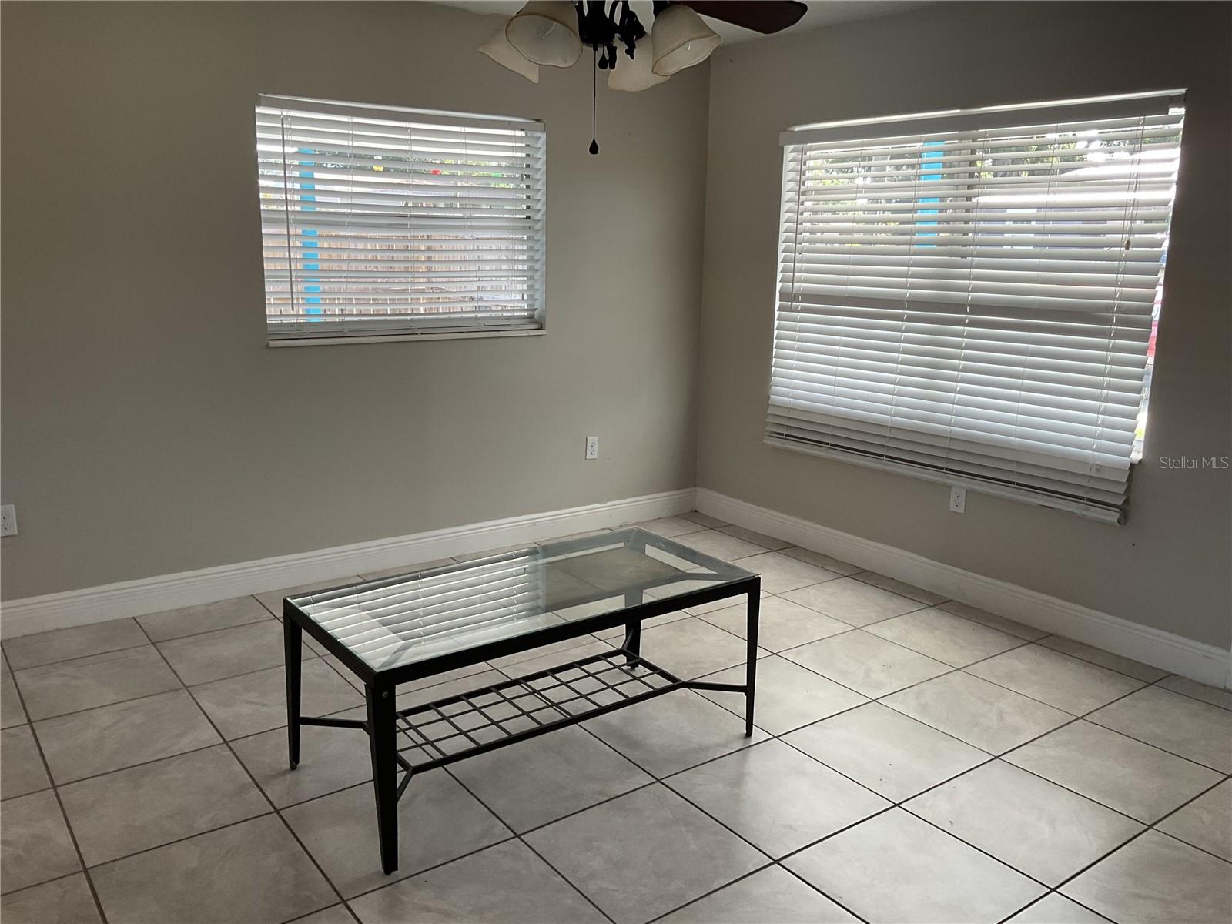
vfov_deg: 48.2
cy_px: 462
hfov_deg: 61.7
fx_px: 1032
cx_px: 616
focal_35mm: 29
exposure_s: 1/120
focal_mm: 3
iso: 40
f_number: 1.8
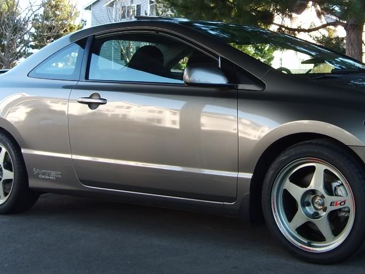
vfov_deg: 25.4
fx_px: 601
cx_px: 239
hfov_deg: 33.5
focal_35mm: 57
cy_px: 74
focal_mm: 5.8
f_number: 2.8
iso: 50
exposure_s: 1/90
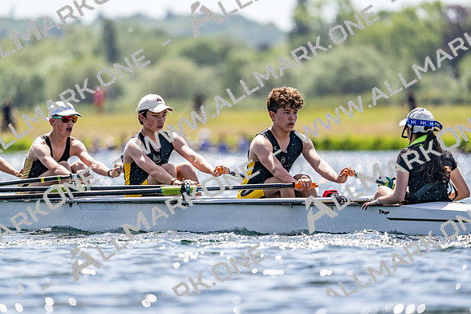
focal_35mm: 400
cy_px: 157
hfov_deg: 5.2
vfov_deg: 3.4
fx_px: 5234
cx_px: 236
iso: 250
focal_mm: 400
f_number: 4.5
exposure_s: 1/2500
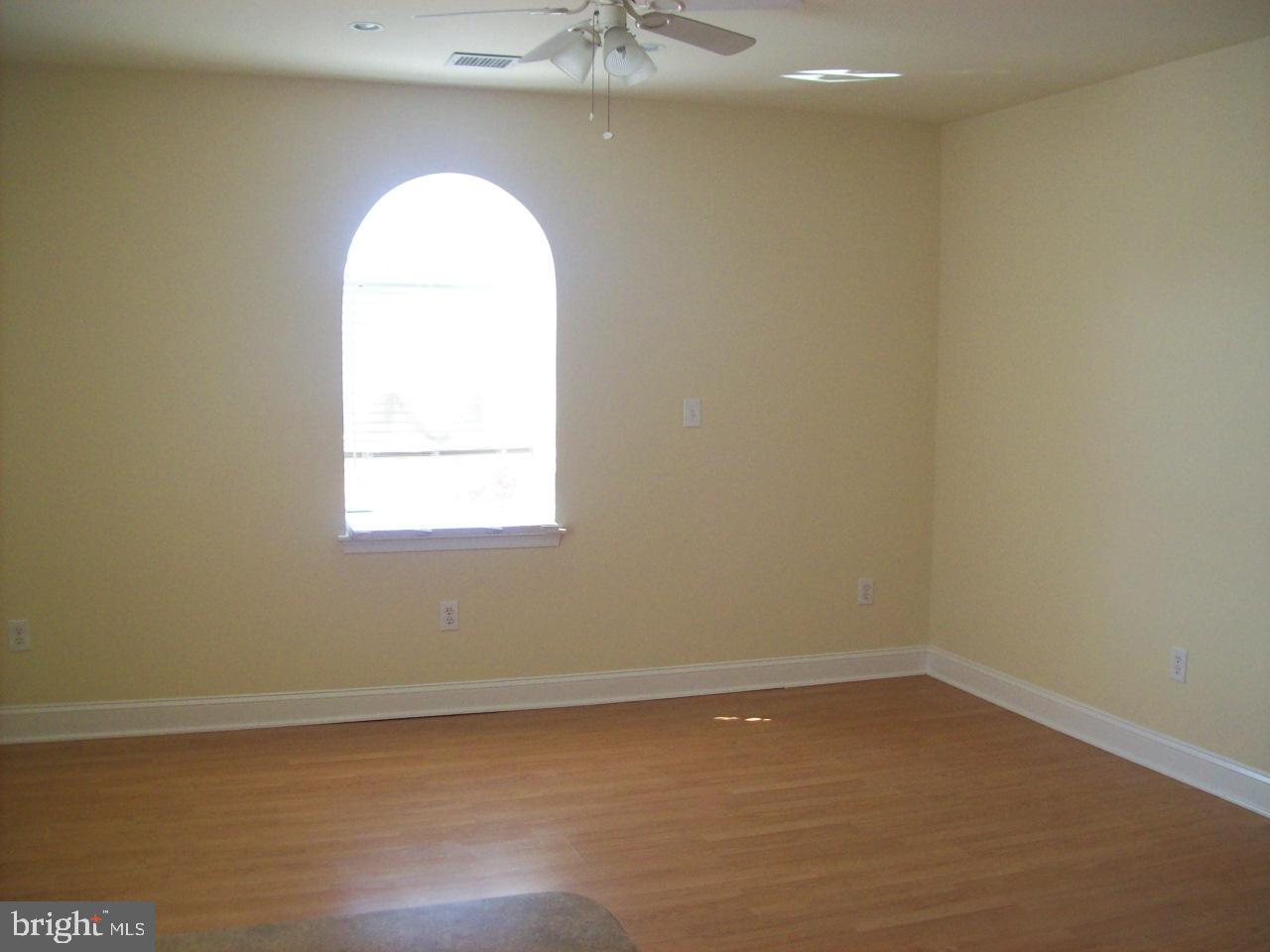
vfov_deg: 39.7
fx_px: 1321
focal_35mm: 36
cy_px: 476
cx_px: 635
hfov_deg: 51.4
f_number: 2.7
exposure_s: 1/76.9
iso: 200
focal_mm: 6
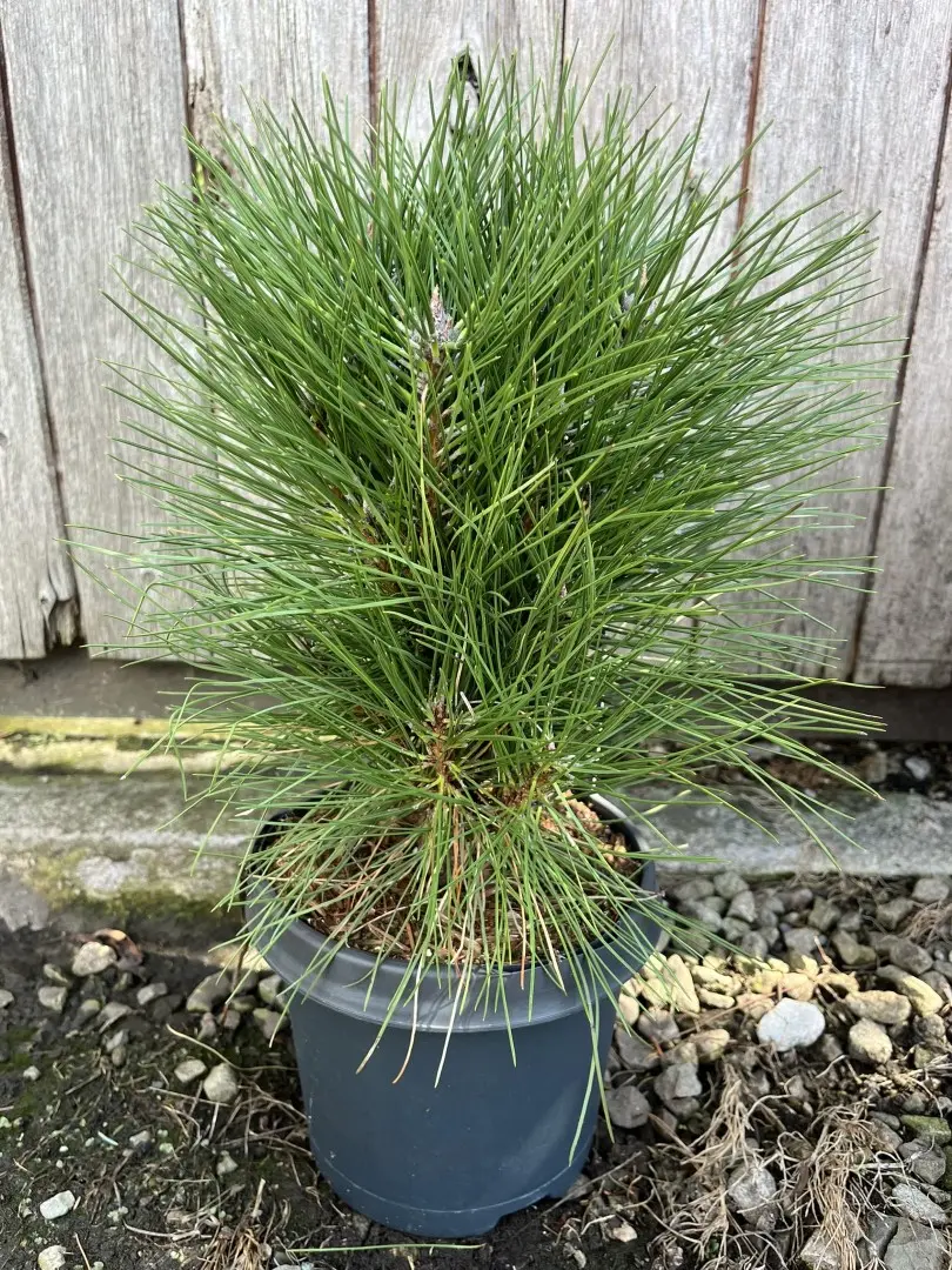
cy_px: 635
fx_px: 953
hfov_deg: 53.1
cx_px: 476
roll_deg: -0.6
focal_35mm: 26
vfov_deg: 67.3
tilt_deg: -21.7
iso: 40
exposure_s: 1/282
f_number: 1.6
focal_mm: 5.1
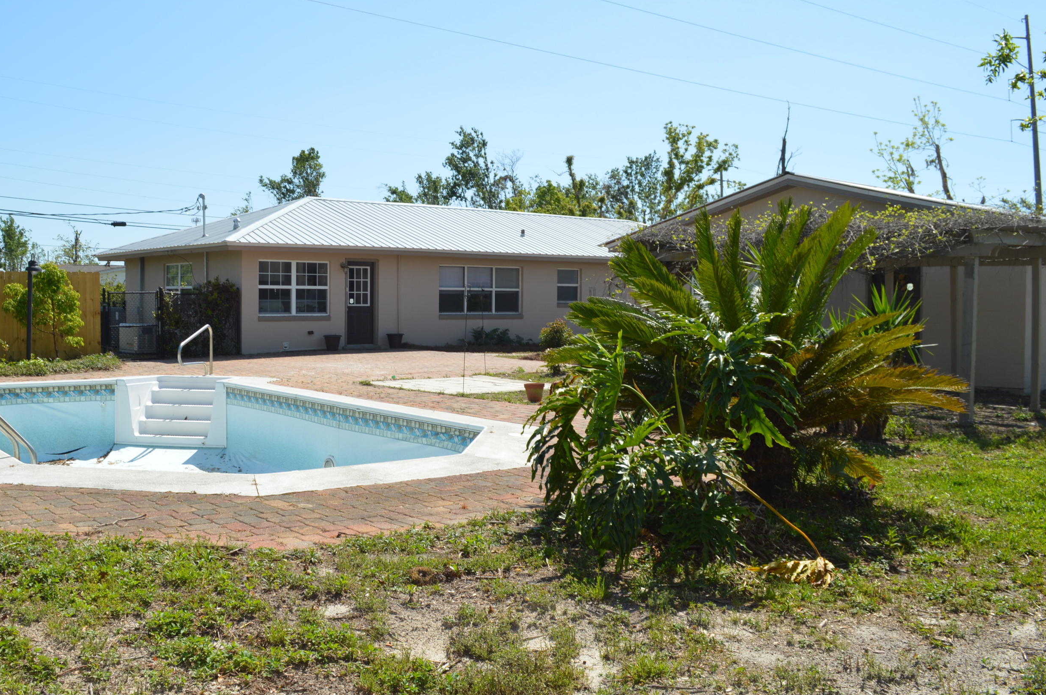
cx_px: 419
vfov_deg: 39.9
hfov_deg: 56.8
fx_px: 958
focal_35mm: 33
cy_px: 324
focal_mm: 18
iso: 100
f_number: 9
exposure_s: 1/200
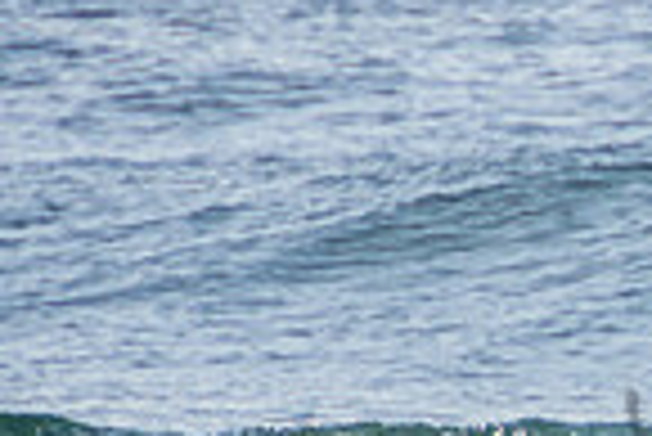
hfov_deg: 0.9
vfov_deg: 0.6
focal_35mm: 2395
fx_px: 43419
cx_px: 1088
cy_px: 420
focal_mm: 400
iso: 200
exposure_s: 1/2000
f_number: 5.6
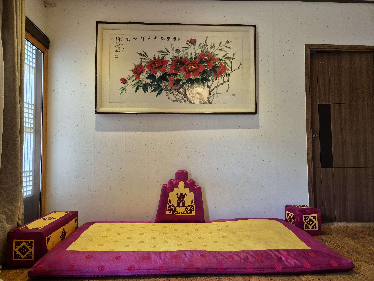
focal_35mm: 23
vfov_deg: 58.9
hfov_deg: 73.9
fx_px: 248
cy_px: 140
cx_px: 187
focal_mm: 5.4
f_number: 1.8
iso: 400
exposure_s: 1/120
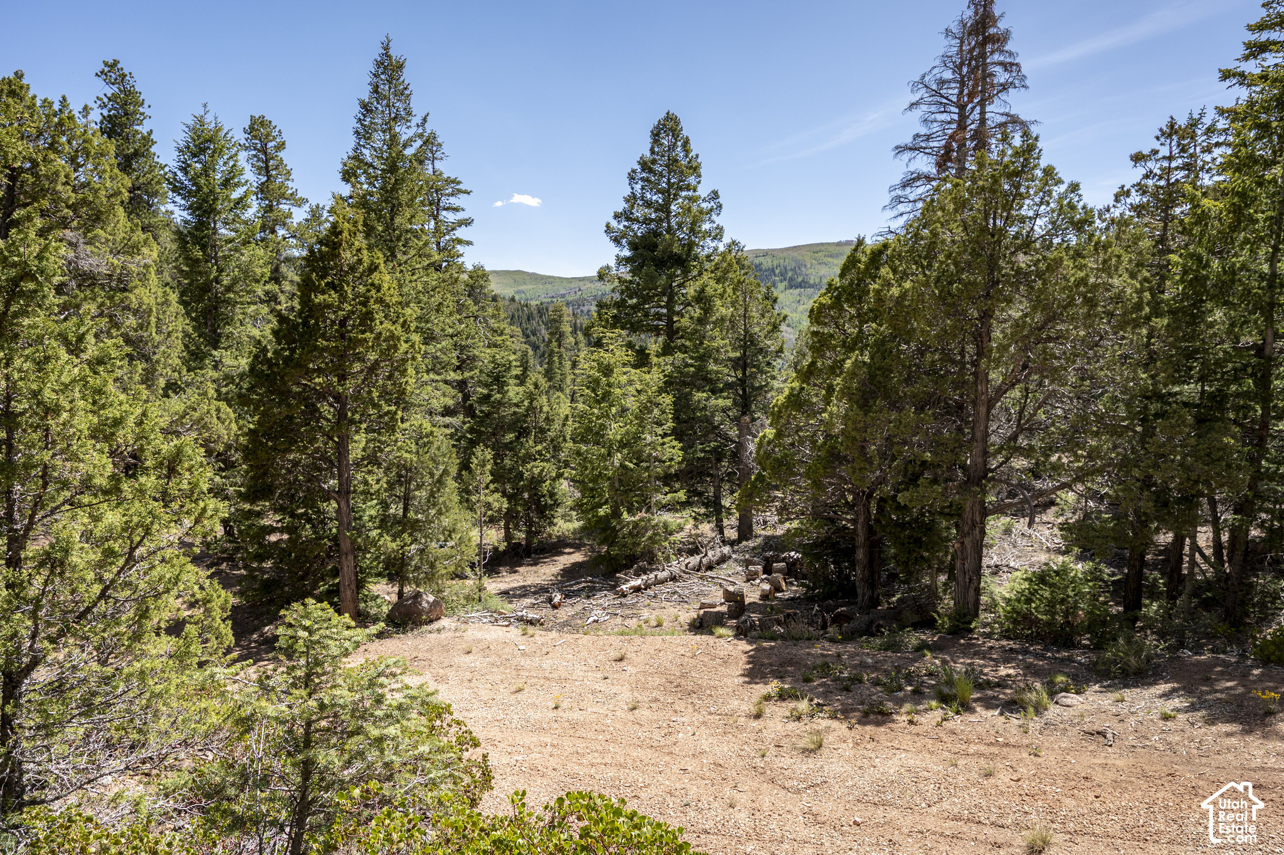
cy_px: 428
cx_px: 642
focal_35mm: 21
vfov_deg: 59.5
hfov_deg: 81.2
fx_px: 749
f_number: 8
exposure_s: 1/640
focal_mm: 21
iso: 320
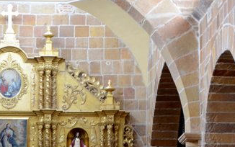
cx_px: -48
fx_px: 1134
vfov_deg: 7.4
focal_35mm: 177
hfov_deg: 11.6
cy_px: 147
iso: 400
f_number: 3.5
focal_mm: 42
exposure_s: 1/20
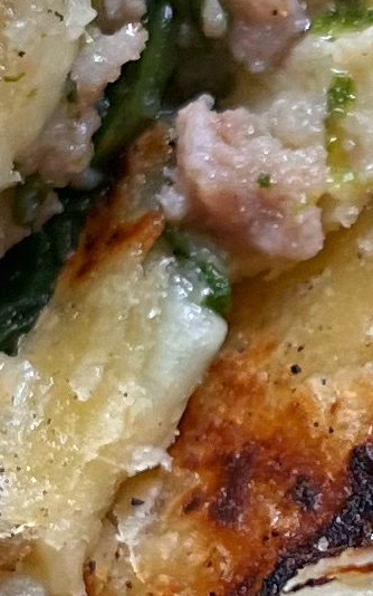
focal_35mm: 208
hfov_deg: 6.3
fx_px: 3381
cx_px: 510
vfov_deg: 10.1
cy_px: 270
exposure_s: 1/100
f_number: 1.6
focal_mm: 5.1
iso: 100
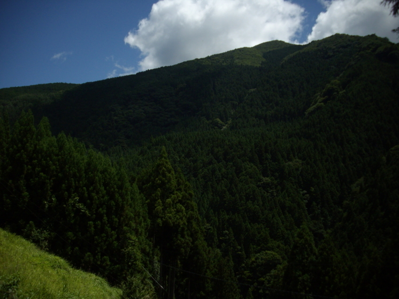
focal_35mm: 37
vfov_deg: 38.7
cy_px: 150
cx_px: 200
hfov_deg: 50.1
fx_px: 427
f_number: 5.6
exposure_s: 1/640
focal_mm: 6.2
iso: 80
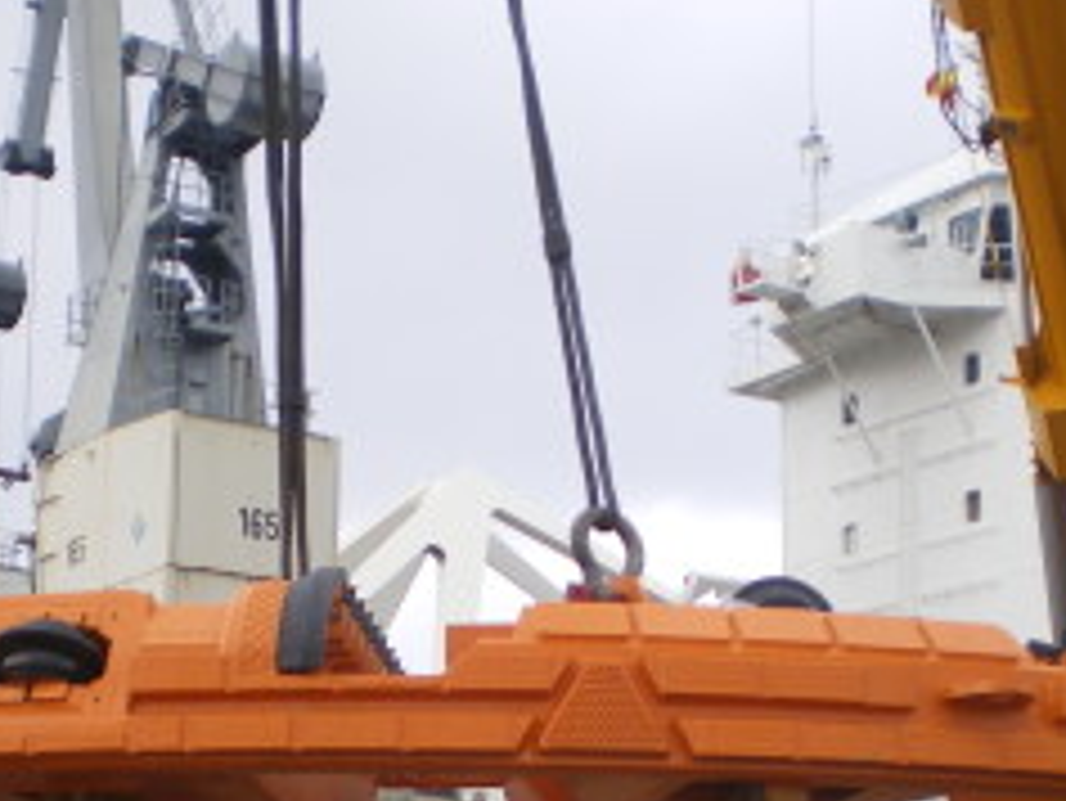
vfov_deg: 17.6
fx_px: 2526
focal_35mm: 82
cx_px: 405
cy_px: 774
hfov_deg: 23.8
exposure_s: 1/40
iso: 64
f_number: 3.1
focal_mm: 6.3
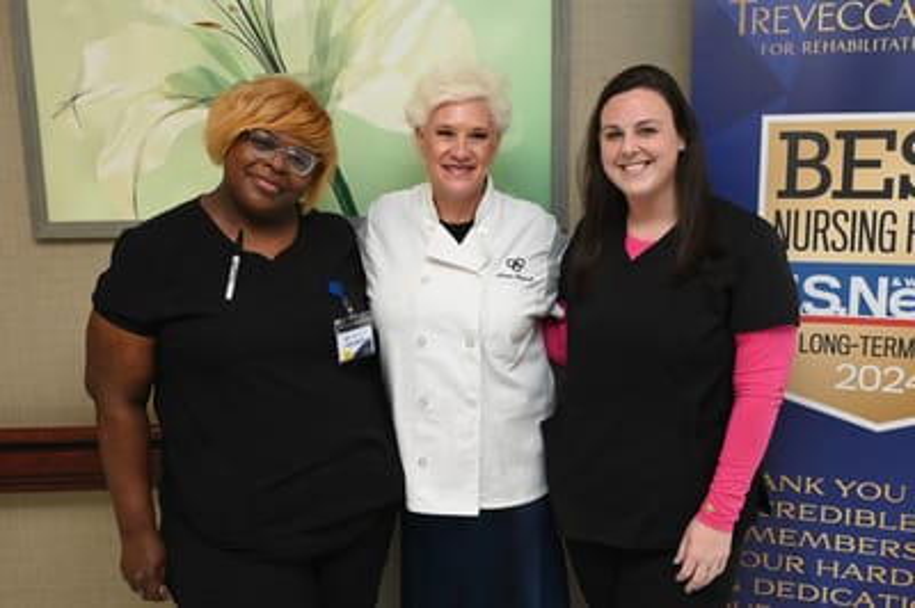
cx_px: 458
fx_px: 889
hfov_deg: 54.5
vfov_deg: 37.8
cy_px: 304
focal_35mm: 35
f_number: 9
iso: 3200
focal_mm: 35
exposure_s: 1/125
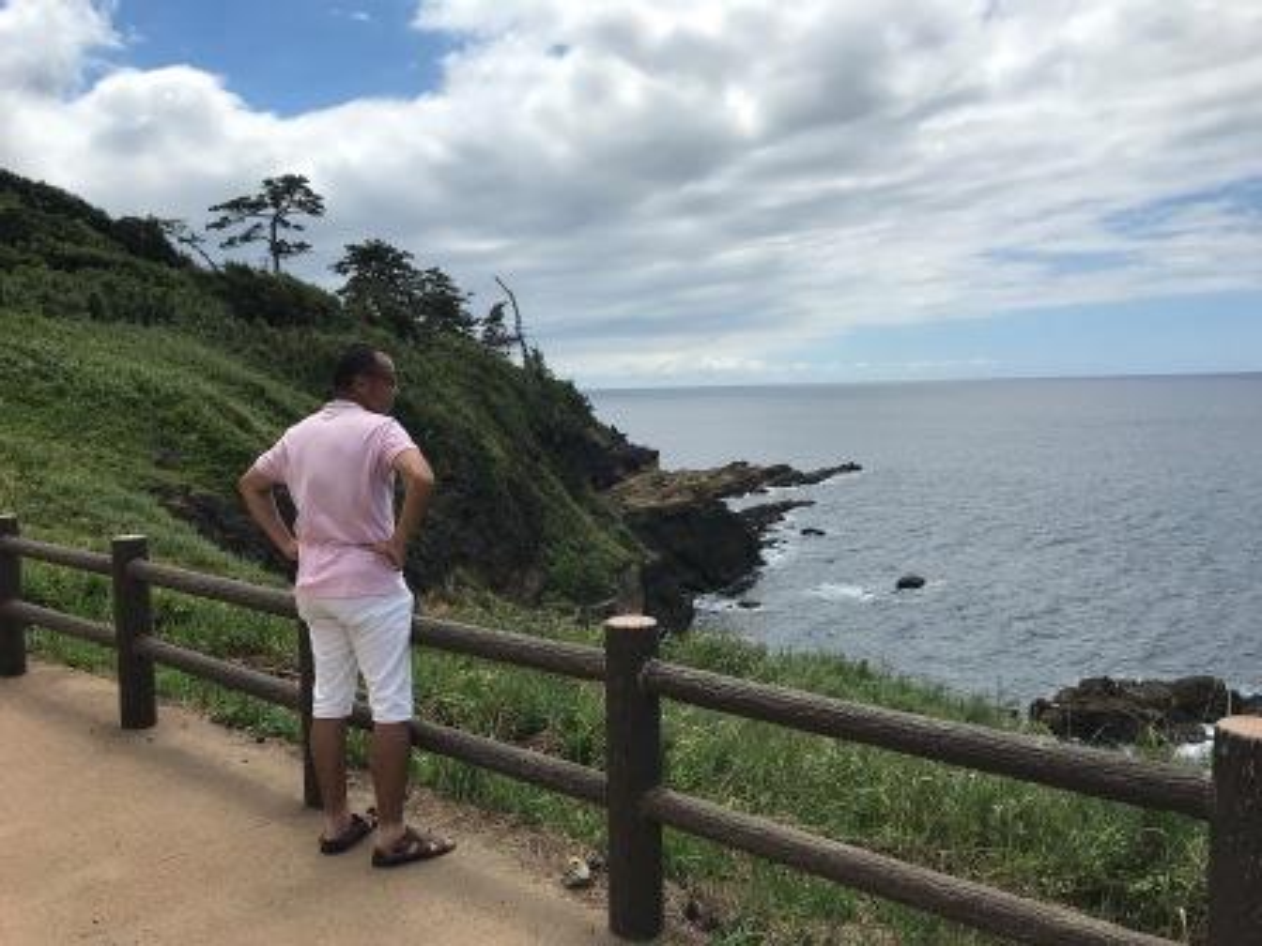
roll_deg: +1.3
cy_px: 473
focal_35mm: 28
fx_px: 1021
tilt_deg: -3.7
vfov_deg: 49.7
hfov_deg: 63.4
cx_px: 631
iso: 20
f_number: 1.8
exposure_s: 1/4167
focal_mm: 3.99
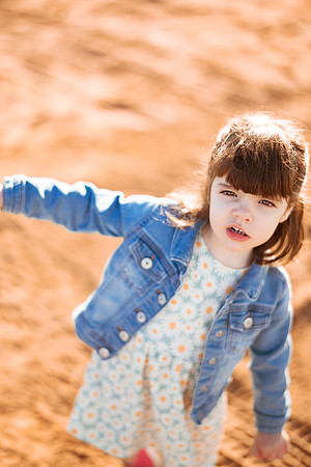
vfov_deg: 34.5
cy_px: 234
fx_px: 752
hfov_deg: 23.4
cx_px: 156
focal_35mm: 58
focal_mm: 58
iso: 50
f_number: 1.4
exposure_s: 1/1250
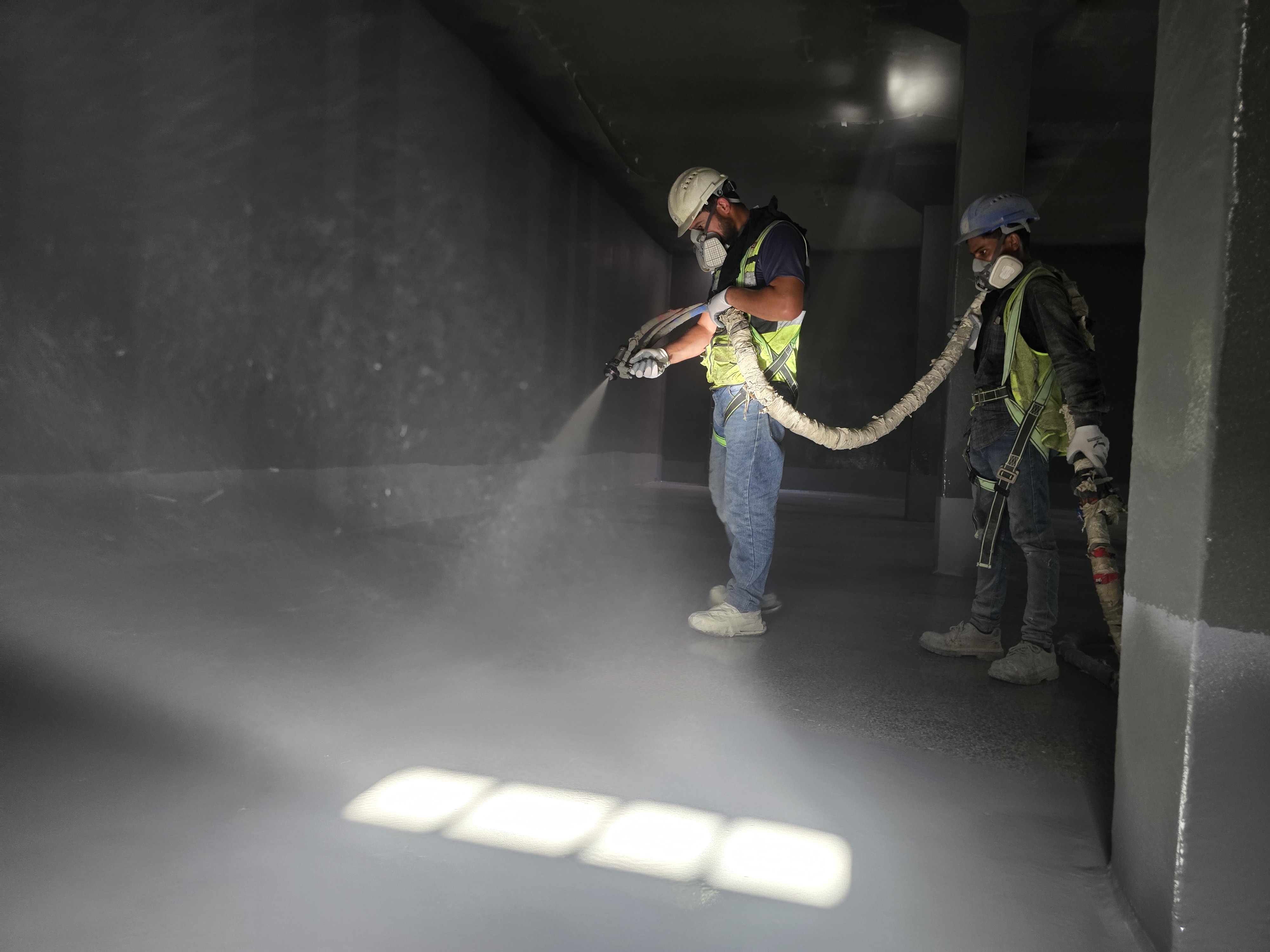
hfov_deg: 73.9
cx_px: 635
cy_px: 476
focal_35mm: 23
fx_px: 844
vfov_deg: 58.9
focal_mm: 6.3
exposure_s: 1/34.6
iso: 400
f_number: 1.7
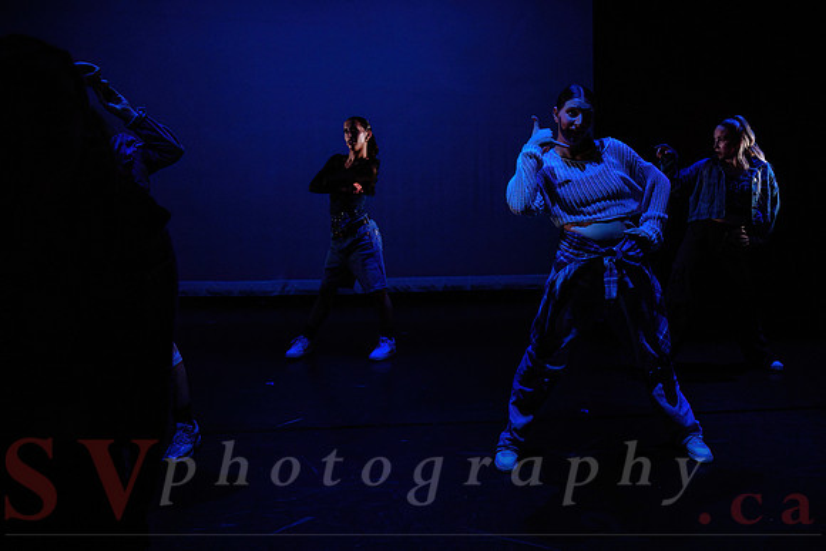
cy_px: 279
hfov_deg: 60.9
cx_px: 510
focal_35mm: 30
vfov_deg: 43.4
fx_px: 692
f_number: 2.8
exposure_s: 1/300
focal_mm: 24
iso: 1600
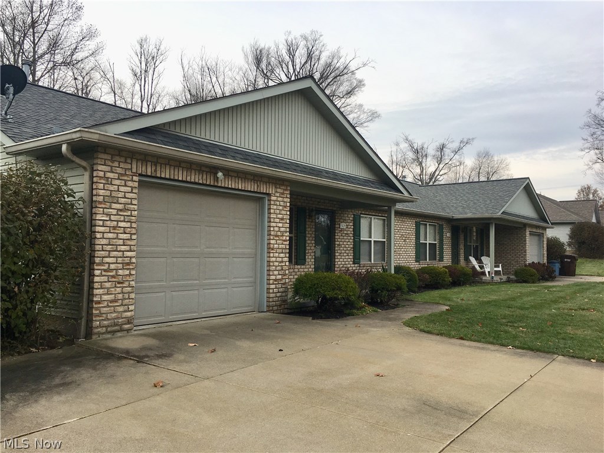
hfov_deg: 61.7
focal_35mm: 29
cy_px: 226
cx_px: 302
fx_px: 506
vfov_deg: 48.2
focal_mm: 4.15
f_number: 2.2
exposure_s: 1/1304
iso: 25
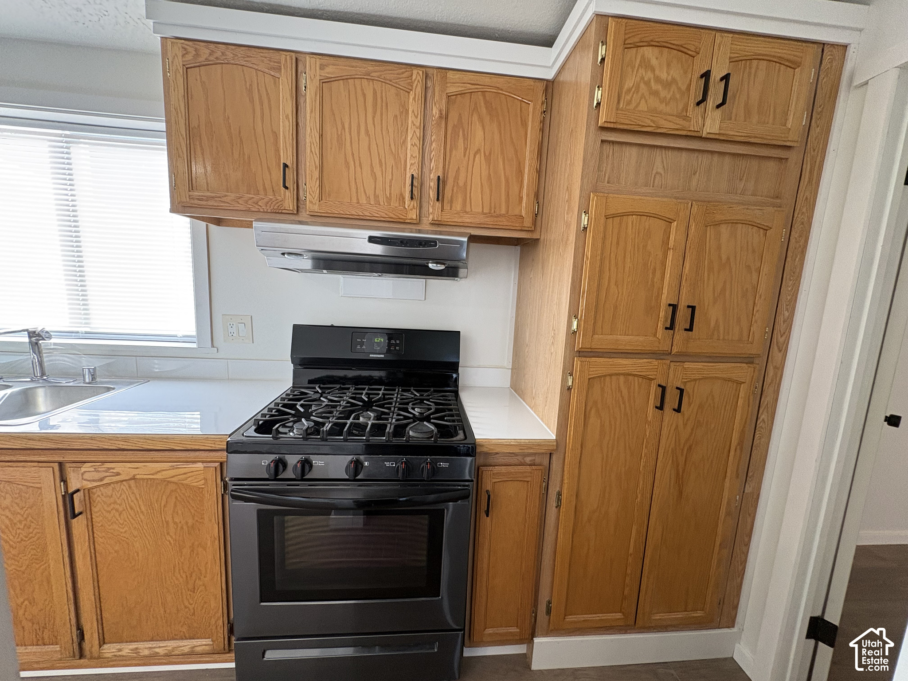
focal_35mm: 14
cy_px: 340
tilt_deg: -7.6
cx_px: 454
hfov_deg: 102.1
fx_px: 367
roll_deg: -2.5
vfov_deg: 85.7
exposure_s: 1/60
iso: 200
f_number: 2.2
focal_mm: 2.22
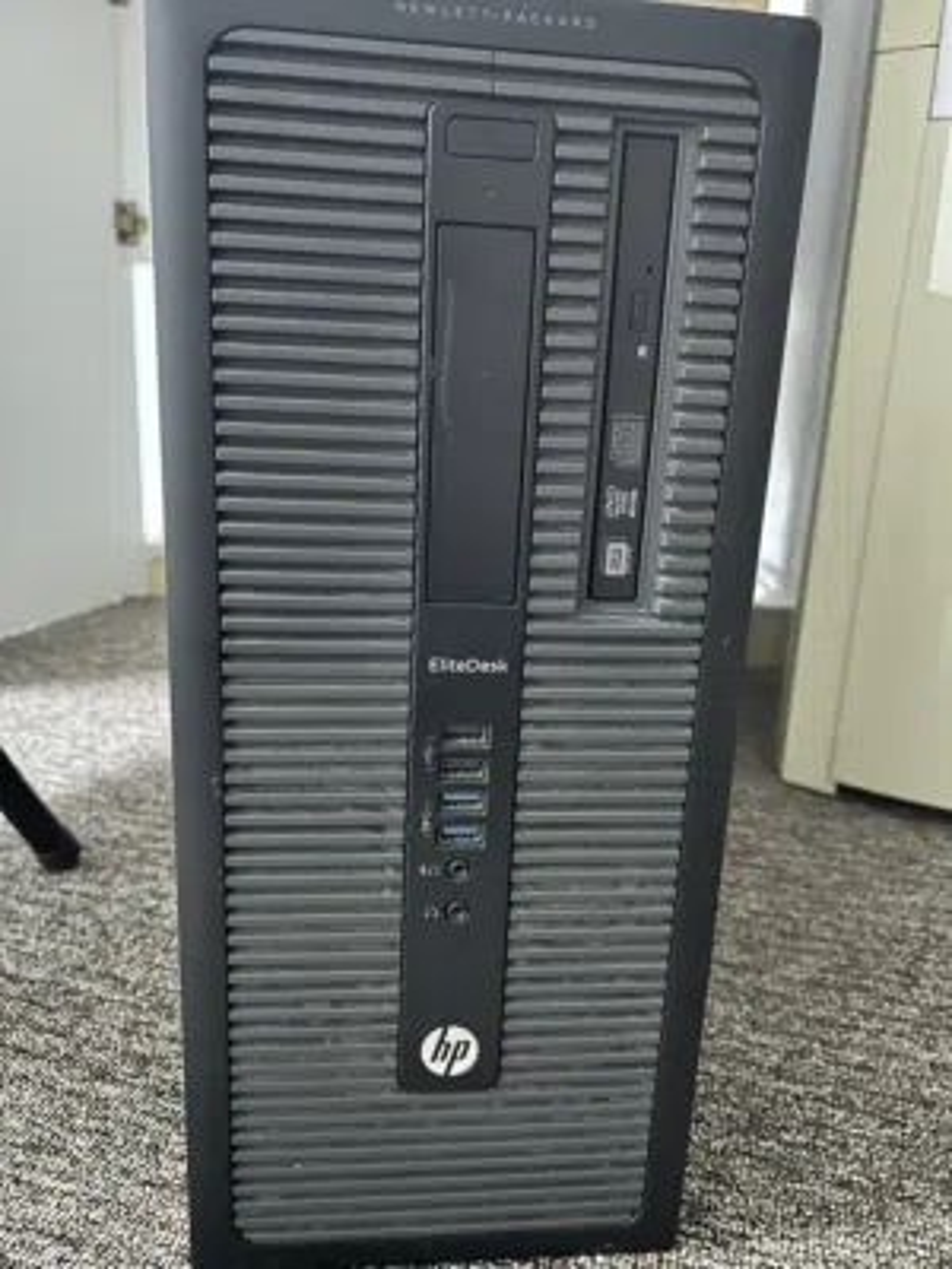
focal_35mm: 26
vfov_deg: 67.3
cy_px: 634
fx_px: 953
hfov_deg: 53.1
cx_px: 476
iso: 1000
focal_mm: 5.7
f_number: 1.5
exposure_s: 1/25
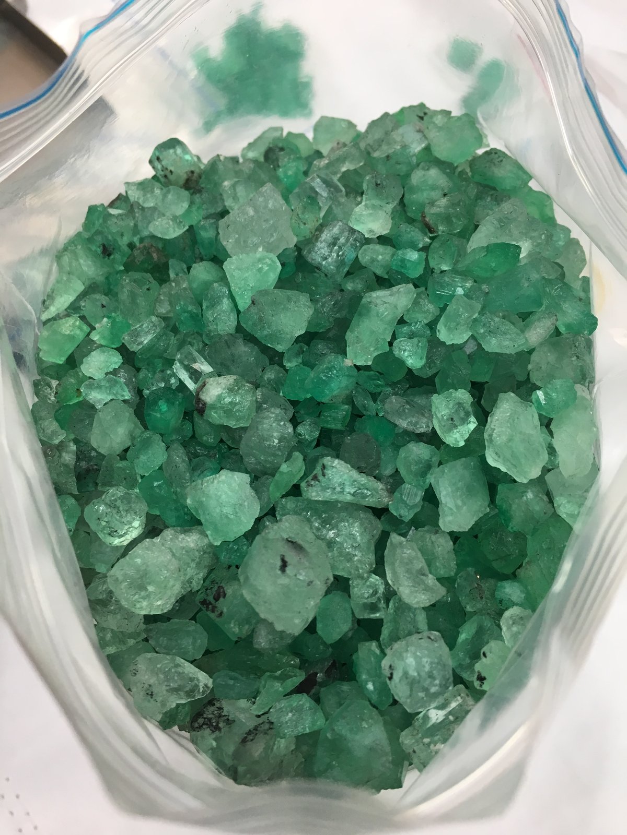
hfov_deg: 48.2
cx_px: 314
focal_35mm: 29
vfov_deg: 61.7
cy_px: 418
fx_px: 700
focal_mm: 4.15
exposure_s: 1/30
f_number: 2.2
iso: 32
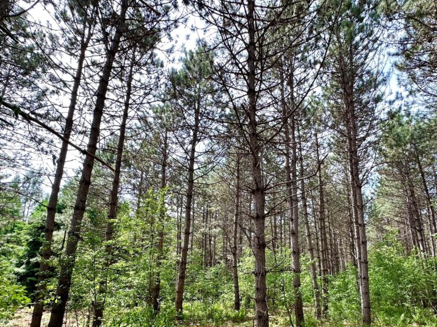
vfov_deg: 63.4
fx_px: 252
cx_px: 242
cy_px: 231
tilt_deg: +13.0
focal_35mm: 20
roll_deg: -0.5
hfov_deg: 81.5
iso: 40
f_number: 2.2
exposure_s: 1/196
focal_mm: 2.22
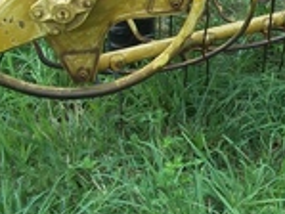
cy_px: 21
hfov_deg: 14.3
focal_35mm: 131
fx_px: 1079
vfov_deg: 11.3
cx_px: 390
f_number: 8
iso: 80
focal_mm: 6.5
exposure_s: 1/80
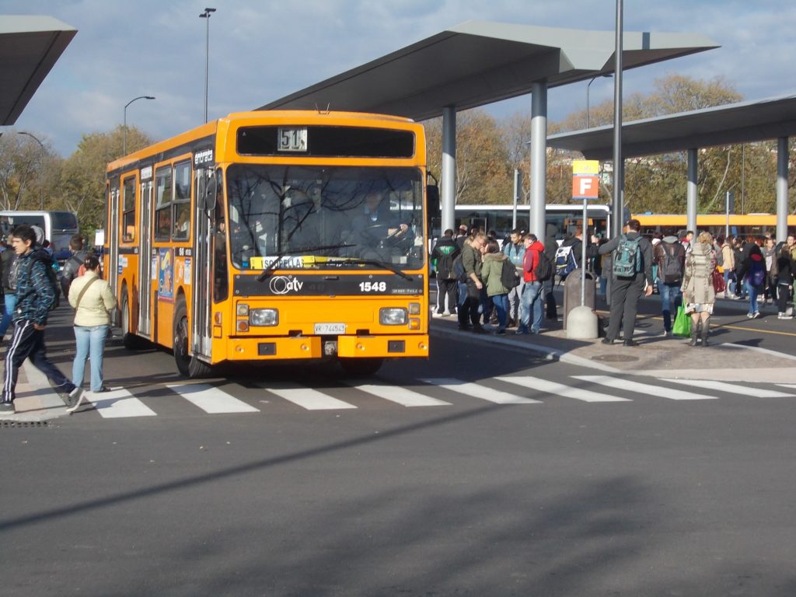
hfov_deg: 27.4
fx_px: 1633
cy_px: 298
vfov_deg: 20.7
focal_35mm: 71
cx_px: 398
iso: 80
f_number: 8.6
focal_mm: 10
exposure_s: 1/125
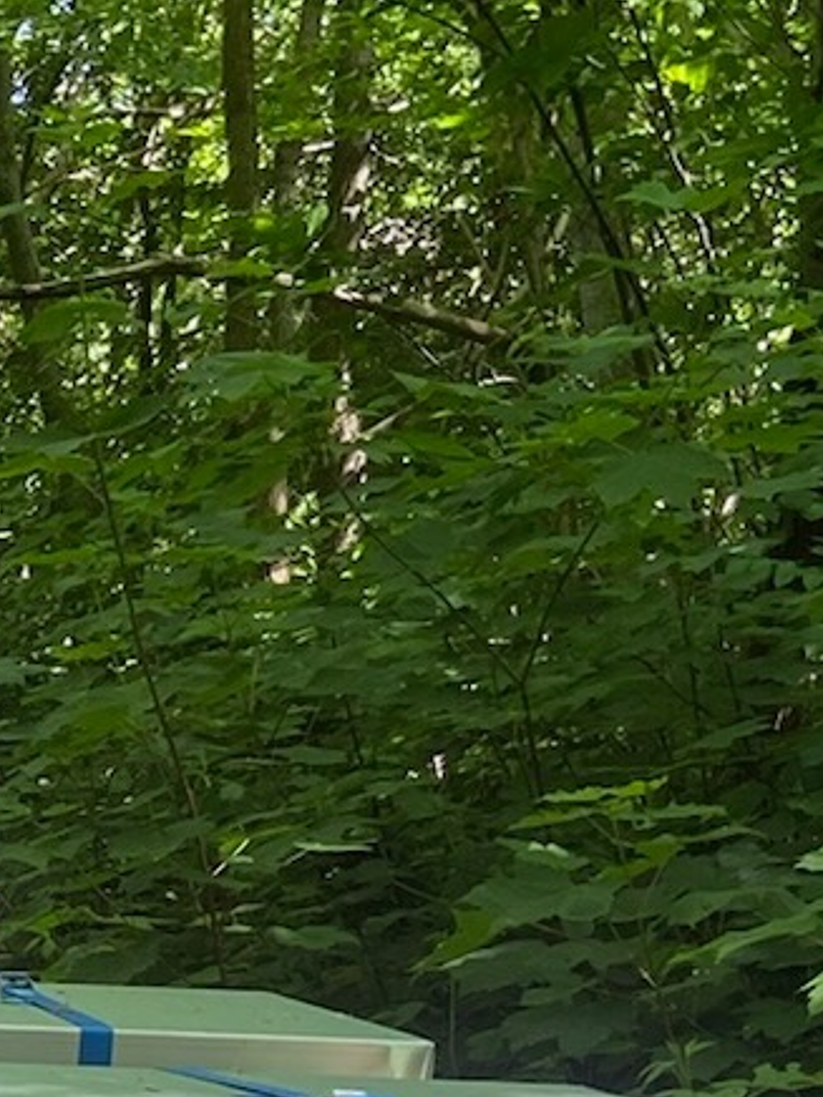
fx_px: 3867
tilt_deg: -11.0
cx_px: -720
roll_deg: +1.1
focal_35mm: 122
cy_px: 1369
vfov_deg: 15.5
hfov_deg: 11.2
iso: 50
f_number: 1.8
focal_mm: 4.25
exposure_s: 1/122
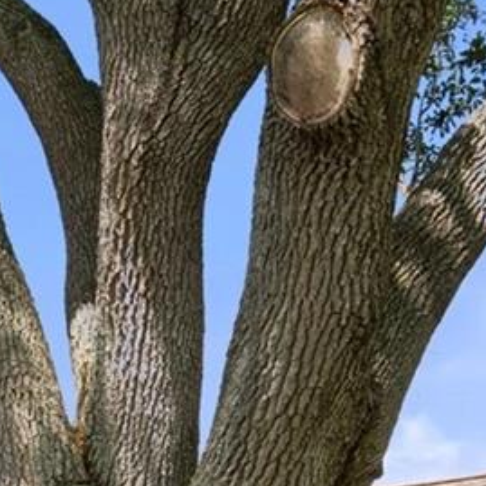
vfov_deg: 17.1
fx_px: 1445
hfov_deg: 18.1
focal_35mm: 91
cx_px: -103
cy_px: 744
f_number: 8
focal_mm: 18
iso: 320
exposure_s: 1/50
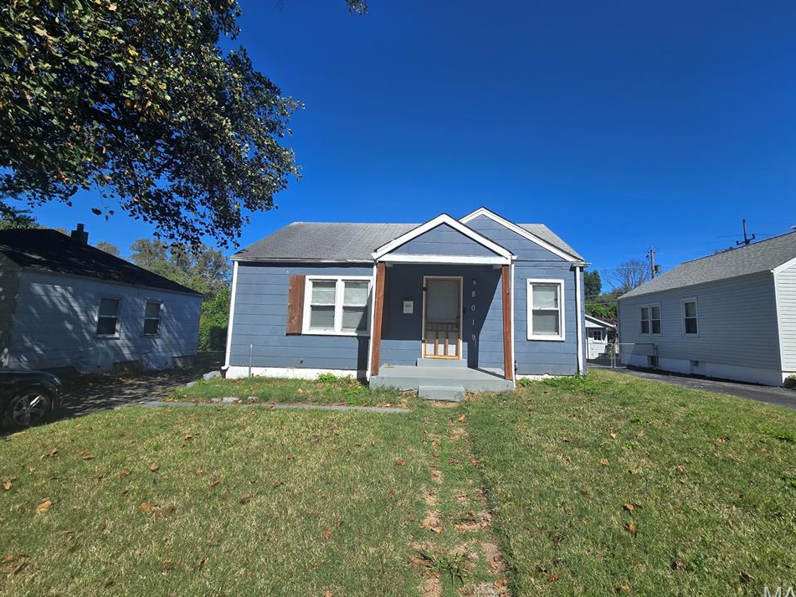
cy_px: 292
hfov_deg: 102.0
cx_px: 419
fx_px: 322
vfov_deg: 85.6
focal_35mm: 14
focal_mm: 2.2
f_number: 2.2
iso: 50
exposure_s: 1/2510
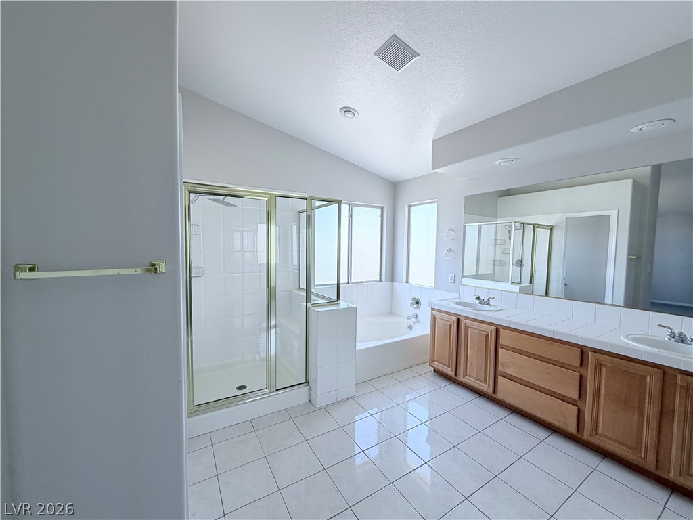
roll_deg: -0.5
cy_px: 260
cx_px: 346
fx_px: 280
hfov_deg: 102.1
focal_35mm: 14
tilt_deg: -3.2
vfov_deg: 85.7
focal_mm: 2.22
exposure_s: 1/121
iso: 80
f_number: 2.2
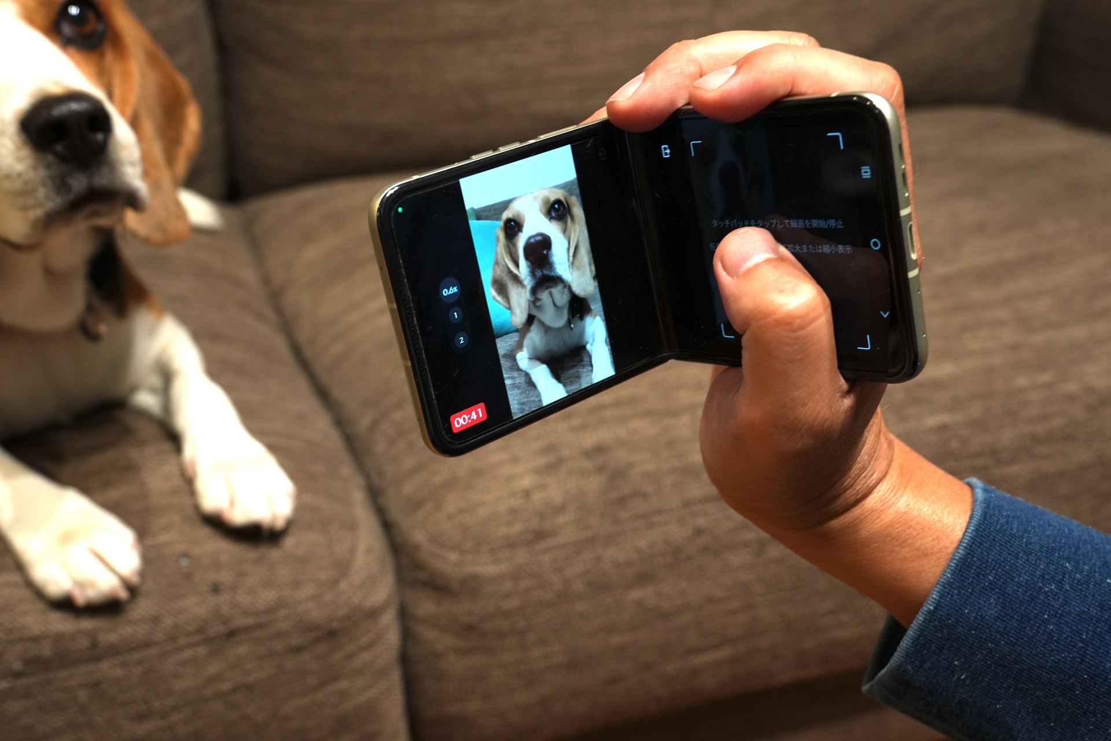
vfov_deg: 29.9
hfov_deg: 43.6
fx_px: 1389
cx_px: 556
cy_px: 370
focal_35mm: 45
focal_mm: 45
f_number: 9
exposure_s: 1/20
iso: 1250
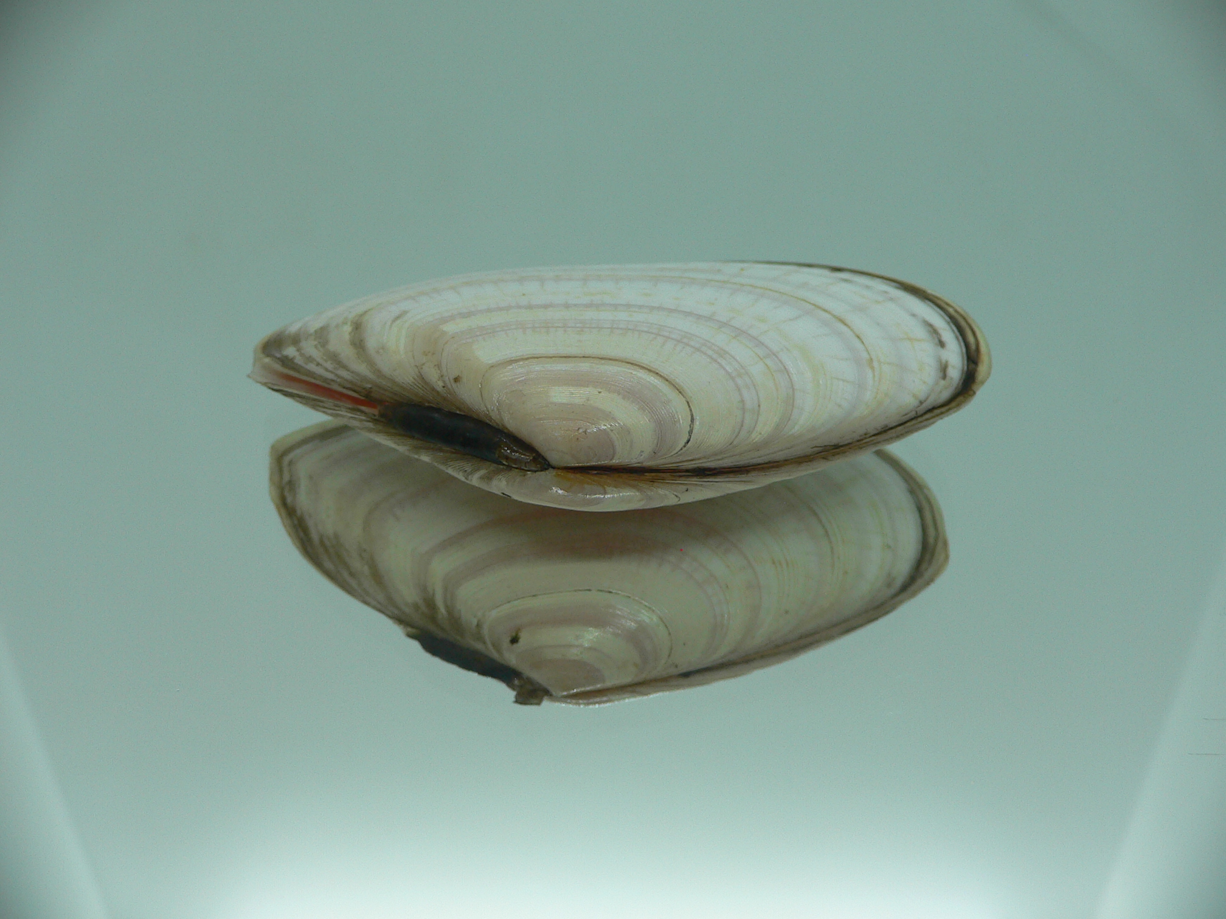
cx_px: 613
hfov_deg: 52.6
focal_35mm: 35
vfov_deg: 40.7
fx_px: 1240
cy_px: 460
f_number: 2.8
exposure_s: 1/80
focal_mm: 4.6
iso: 80
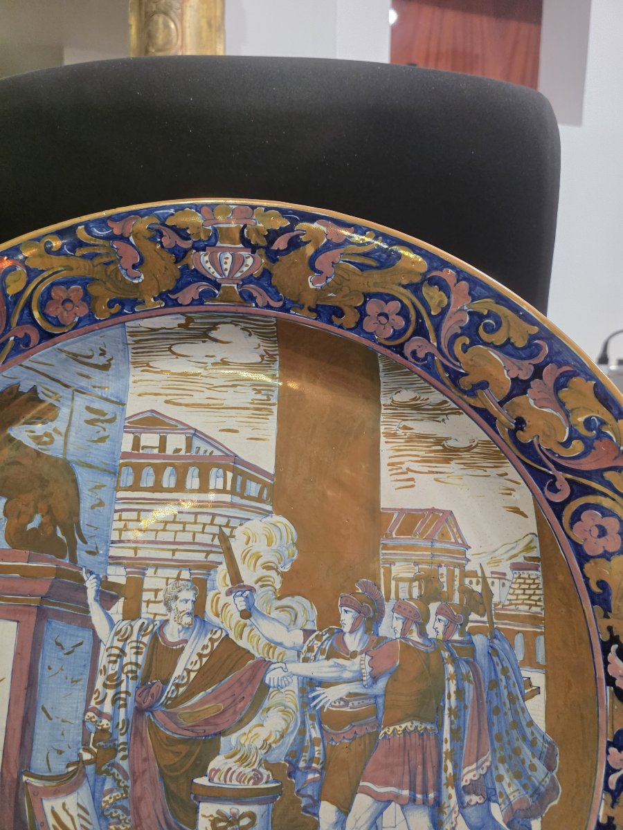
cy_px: 415
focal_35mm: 23
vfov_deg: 73.9
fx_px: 552
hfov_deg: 58.9
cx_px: 312
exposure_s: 1/100
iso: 400
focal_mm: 6.3
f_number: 1.7
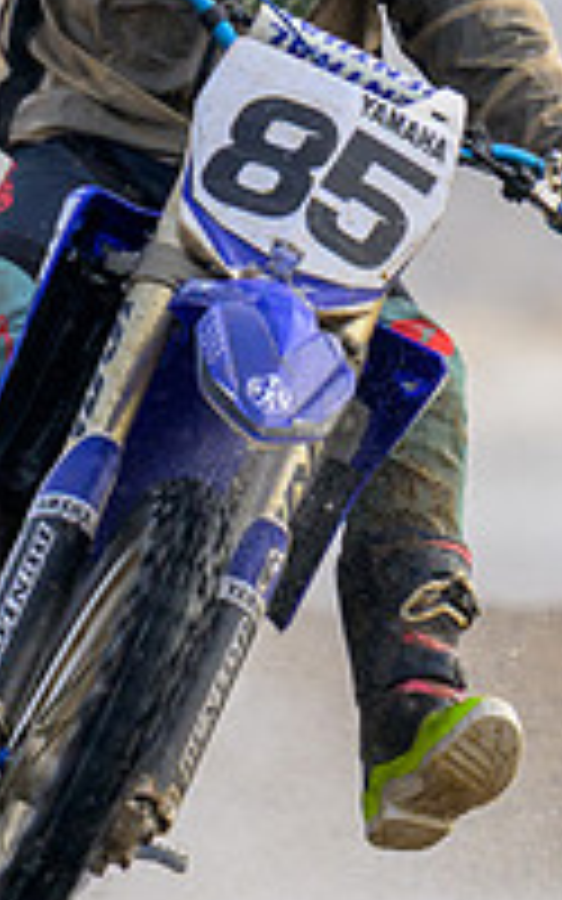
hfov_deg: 0.4
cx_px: -15
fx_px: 86703
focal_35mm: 3538
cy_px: 297
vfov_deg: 0.6
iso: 400
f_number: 8
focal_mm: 600
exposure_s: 1/640
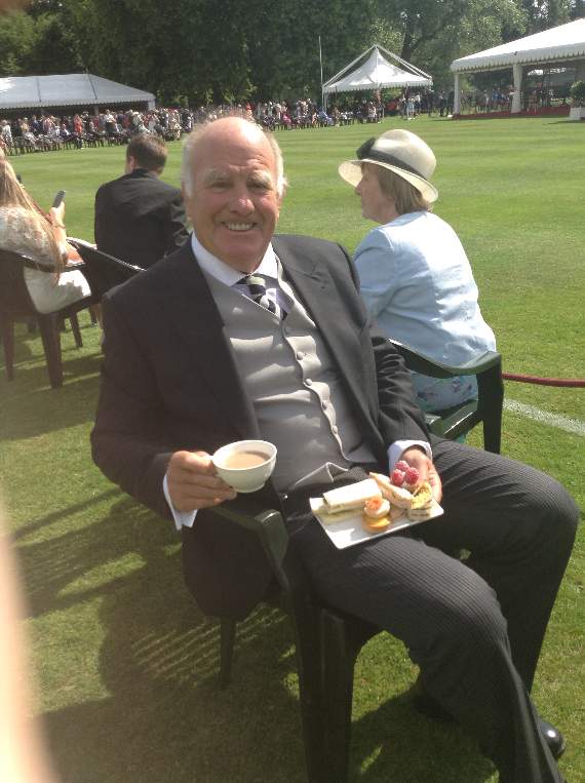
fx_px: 745
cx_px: 292
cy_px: 392
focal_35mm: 33
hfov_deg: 42.8
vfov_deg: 55.4
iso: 25
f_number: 2.4
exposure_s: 1/828
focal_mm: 3.3
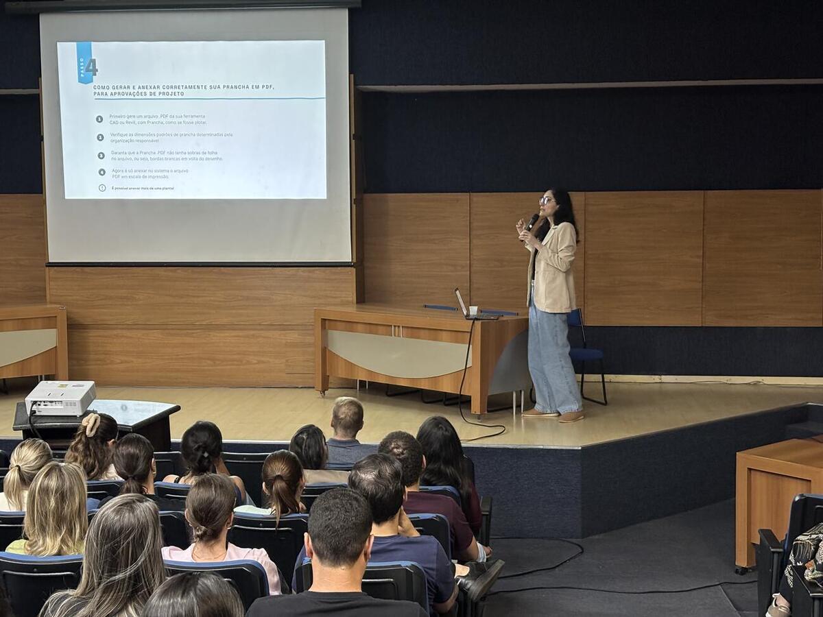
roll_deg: +0.0
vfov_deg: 28.0
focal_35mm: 52
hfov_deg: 36.8
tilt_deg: -5.1
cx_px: 412
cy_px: 308
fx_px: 1236
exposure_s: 1/24
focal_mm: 5.96
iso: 320
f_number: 1.6
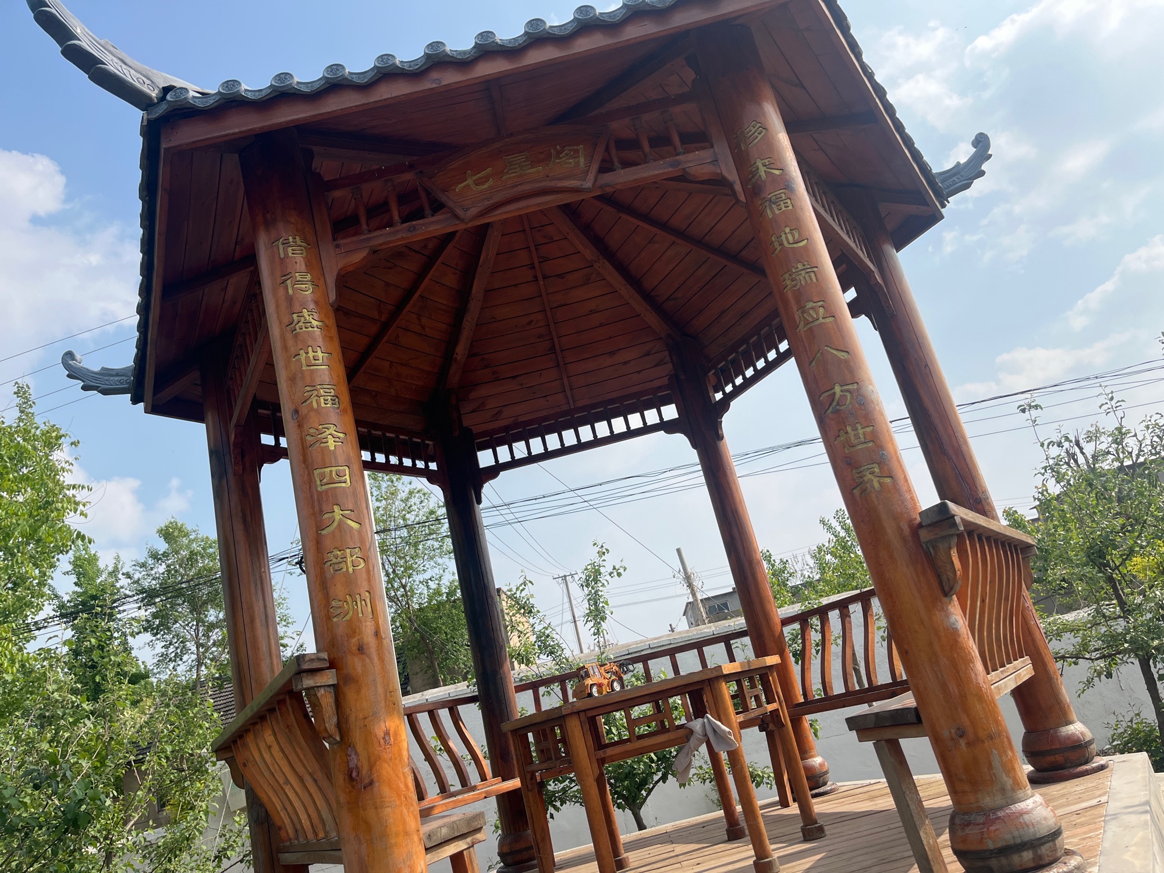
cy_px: 436
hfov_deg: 67.3
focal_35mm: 26
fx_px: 874
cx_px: 582
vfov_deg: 53.1
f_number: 1.6
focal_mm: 5.1
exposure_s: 1/3745
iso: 50
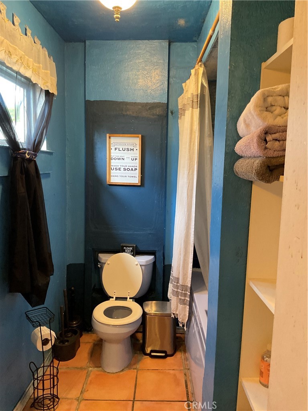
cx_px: 154
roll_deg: -1.3
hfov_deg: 48.2
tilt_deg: -7.0
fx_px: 344
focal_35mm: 29
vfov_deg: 61.7
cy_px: 206
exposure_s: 1/60
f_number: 1.8
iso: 200
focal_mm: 3
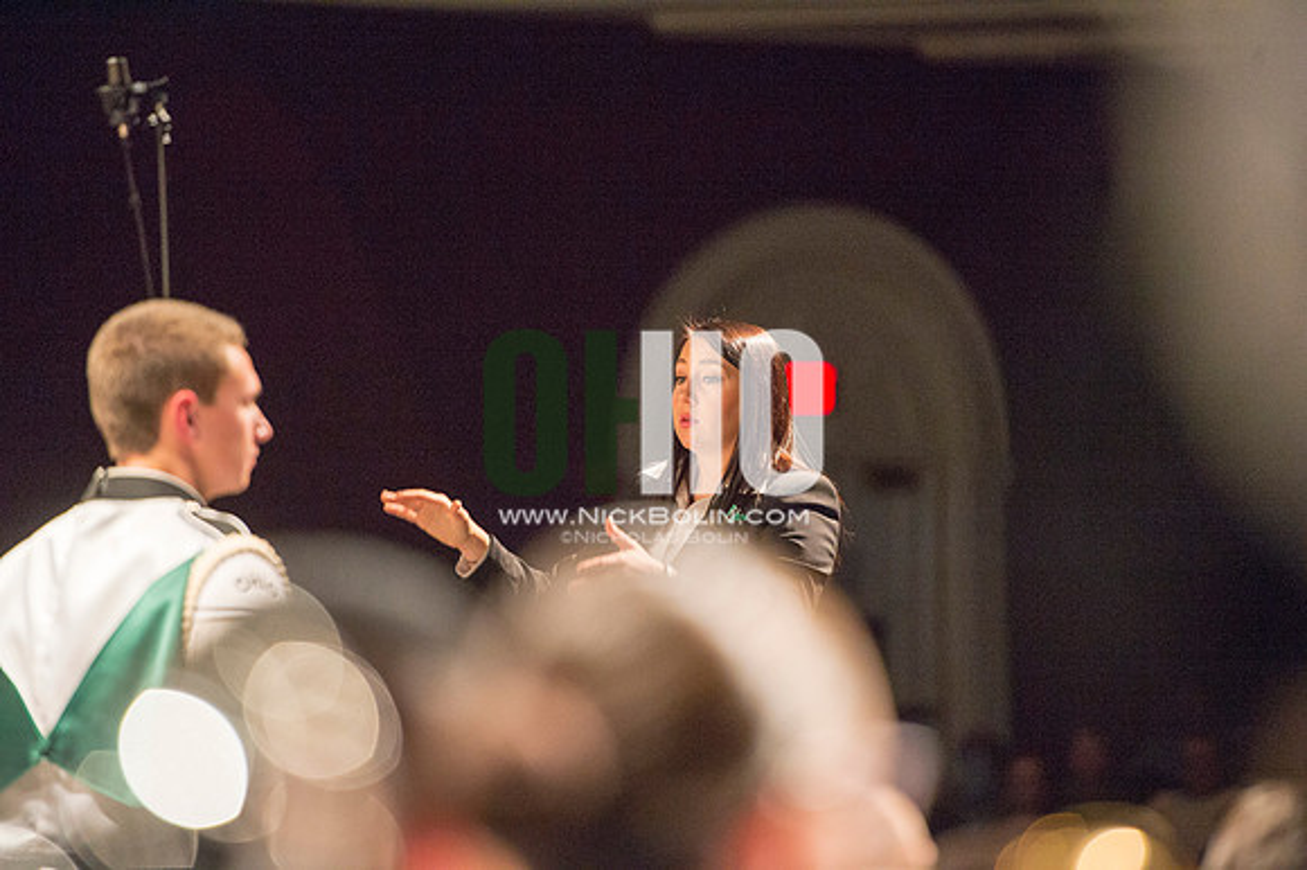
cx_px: 654
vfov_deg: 6.9
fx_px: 7257
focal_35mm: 200
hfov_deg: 10.3
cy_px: 435
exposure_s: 1/250
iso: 2500
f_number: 2.8
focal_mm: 200
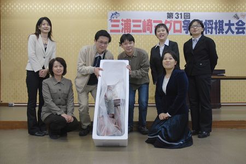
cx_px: 123
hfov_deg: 57.2
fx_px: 226
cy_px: 82
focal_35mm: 33
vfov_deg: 40.1
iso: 200
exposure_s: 1/25
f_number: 3.8
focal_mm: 22
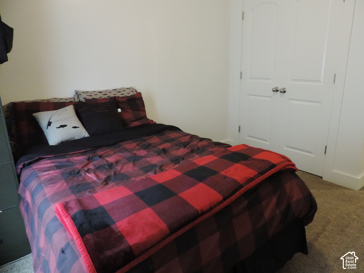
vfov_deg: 56.8
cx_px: 182
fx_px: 252
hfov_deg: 71.6
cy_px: 136
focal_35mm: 24
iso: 1600
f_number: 3
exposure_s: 1/50
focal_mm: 4.3
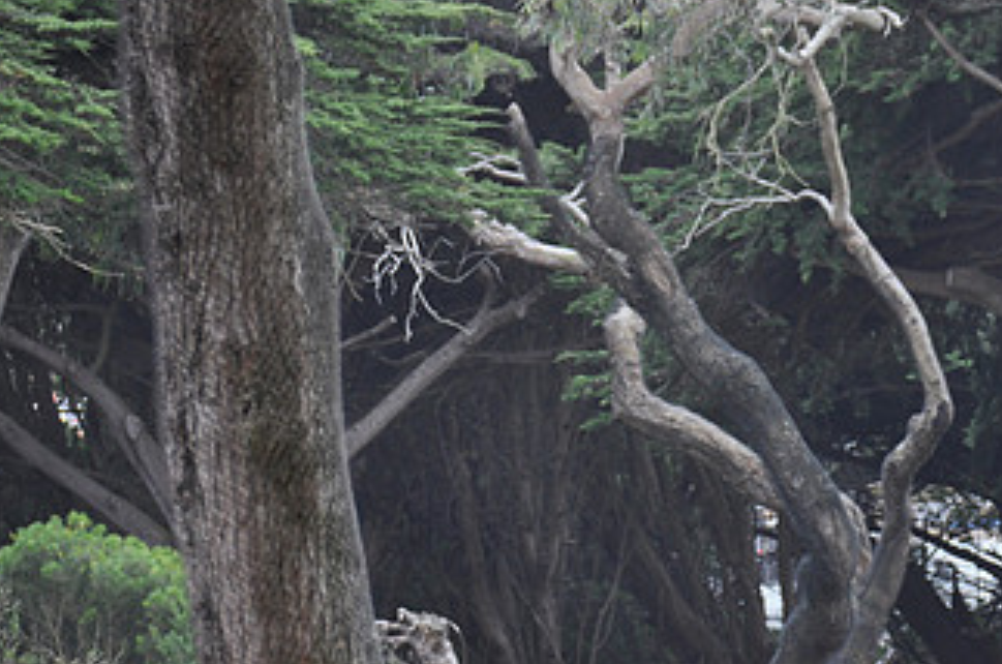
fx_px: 12359
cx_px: 878
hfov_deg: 4.6
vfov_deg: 3.1
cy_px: 551
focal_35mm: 445
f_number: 5.6
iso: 320
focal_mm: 165
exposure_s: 1/320
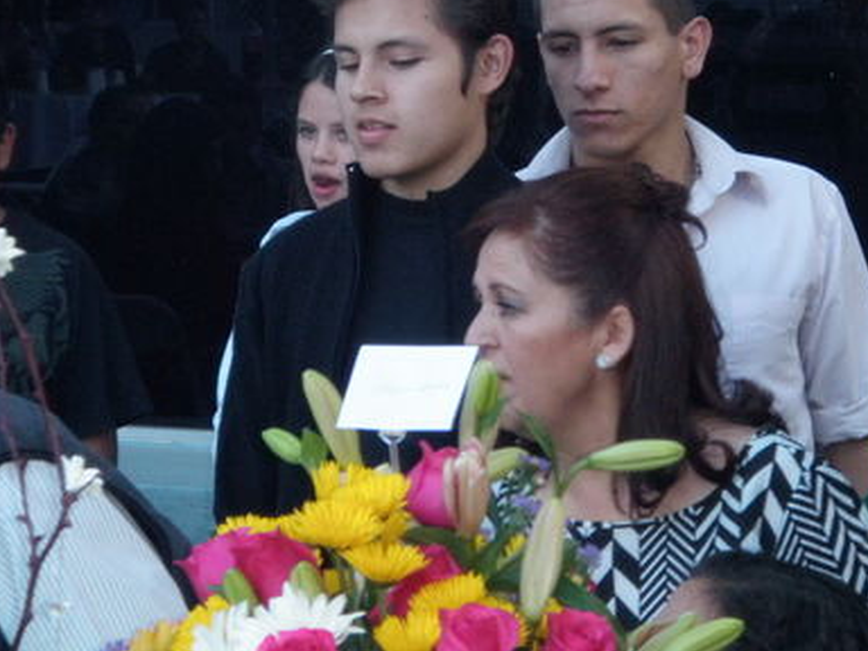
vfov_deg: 7.8
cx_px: 642
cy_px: 307
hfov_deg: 10.4
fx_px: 4764
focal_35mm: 190
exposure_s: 1/100
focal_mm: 20.1
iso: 320
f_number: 5
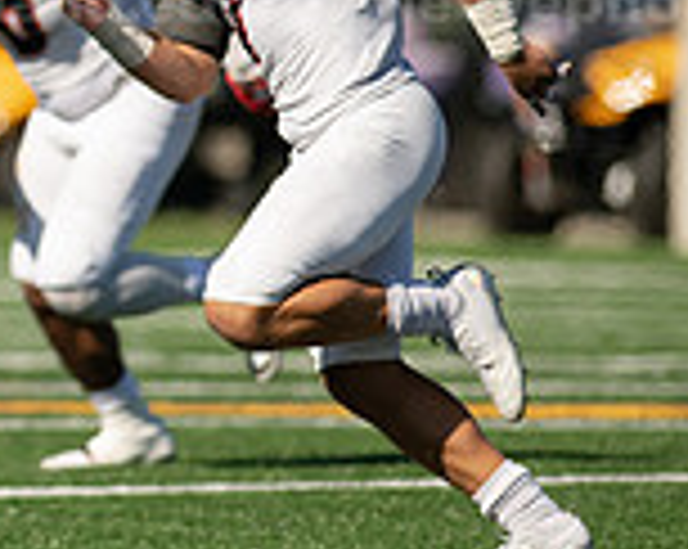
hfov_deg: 1.8
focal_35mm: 1070
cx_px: -490
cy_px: 97
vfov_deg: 1.4
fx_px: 21760
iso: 125
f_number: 3.5
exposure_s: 1/2000
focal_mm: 300
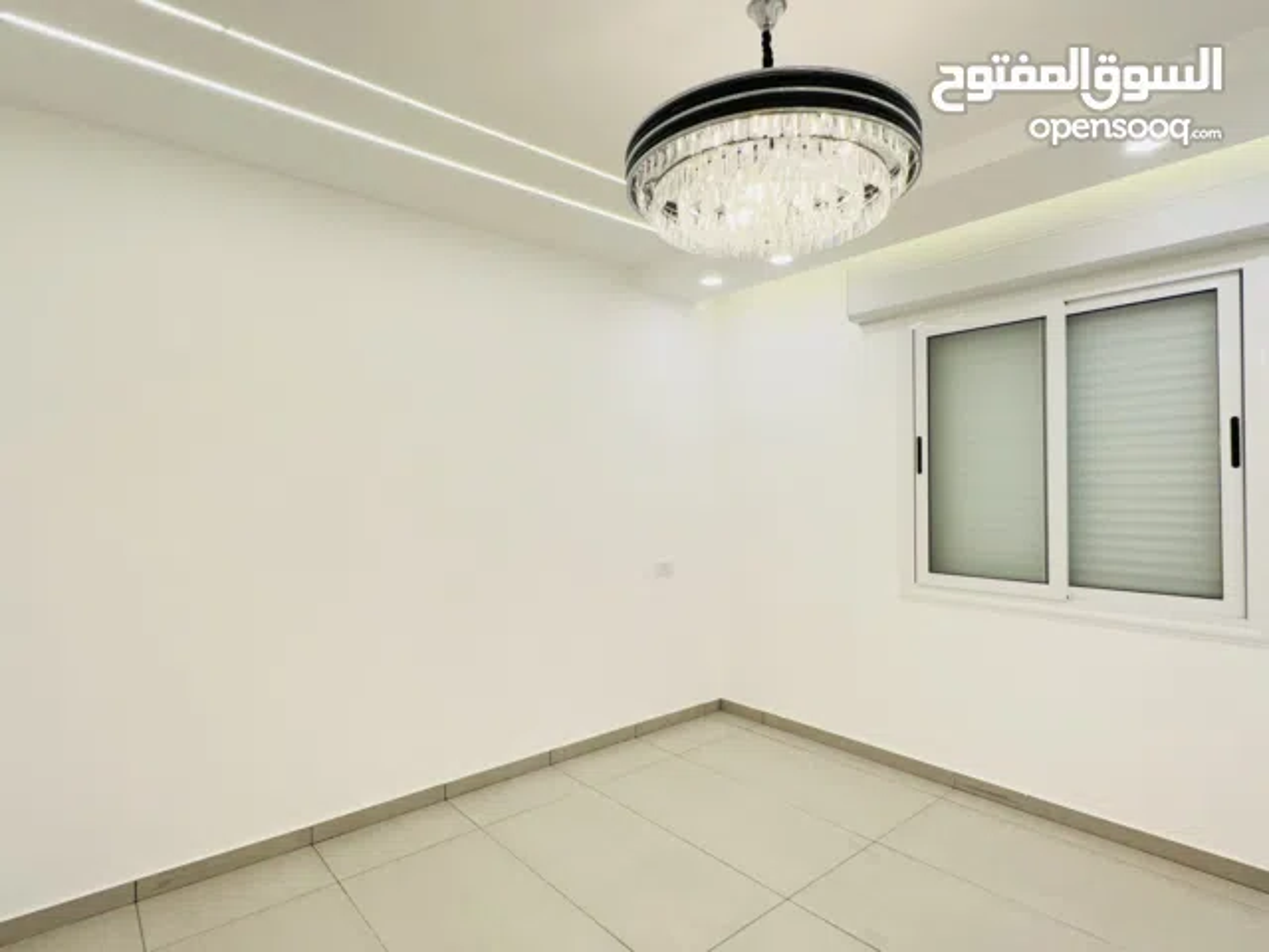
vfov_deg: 85.7
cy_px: 476
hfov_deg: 102.1
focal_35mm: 14
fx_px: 513
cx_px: 634
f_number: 2.2
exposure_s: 1/100
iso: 50
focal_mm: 2.22
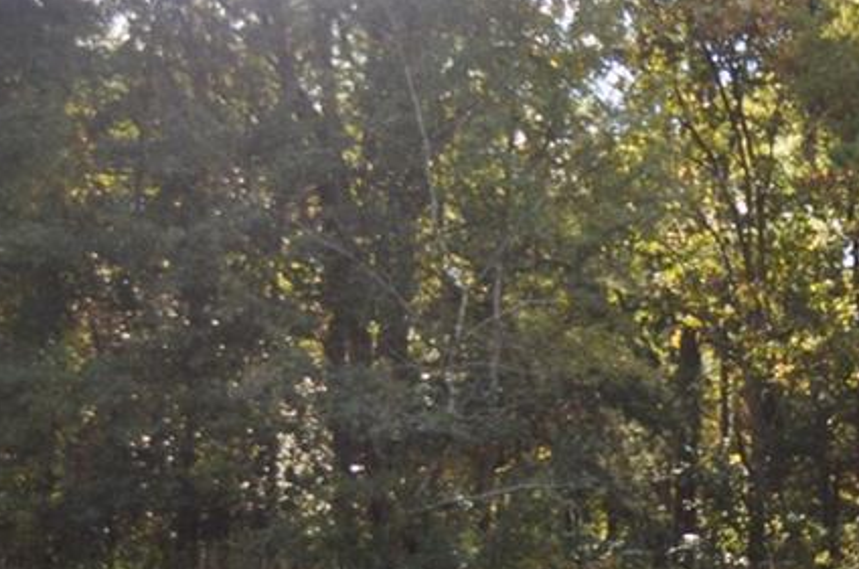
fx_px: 2072
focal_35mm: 87
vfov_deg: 15.6
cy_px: 355
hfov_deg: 22.2
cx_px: 940
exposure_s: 1/1000
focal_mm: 24
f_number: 4
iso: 720
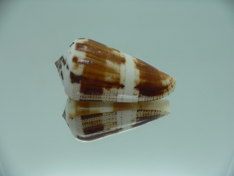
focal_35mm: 35
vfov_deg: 40.7
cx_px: 117
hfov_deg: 52.6
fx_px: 237
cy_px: 88
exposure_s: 1/60
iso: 80
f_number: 2.8
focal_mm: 4.6
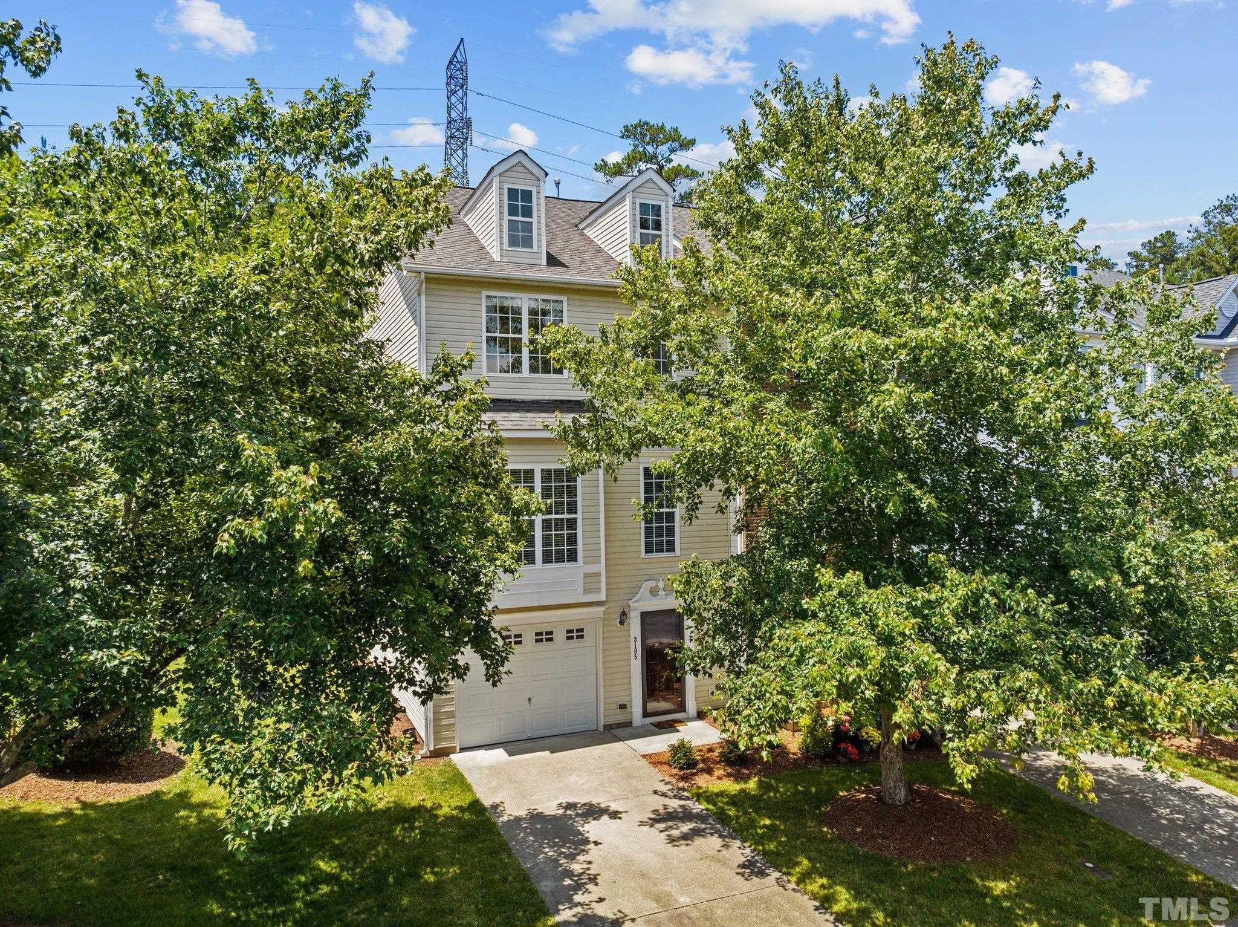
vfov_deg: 56.8
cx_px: 619
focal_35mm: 24
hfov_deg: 71.6
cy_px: 464
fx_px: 858
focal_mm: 12.29
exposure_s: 1/240
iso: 150
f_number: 2.8
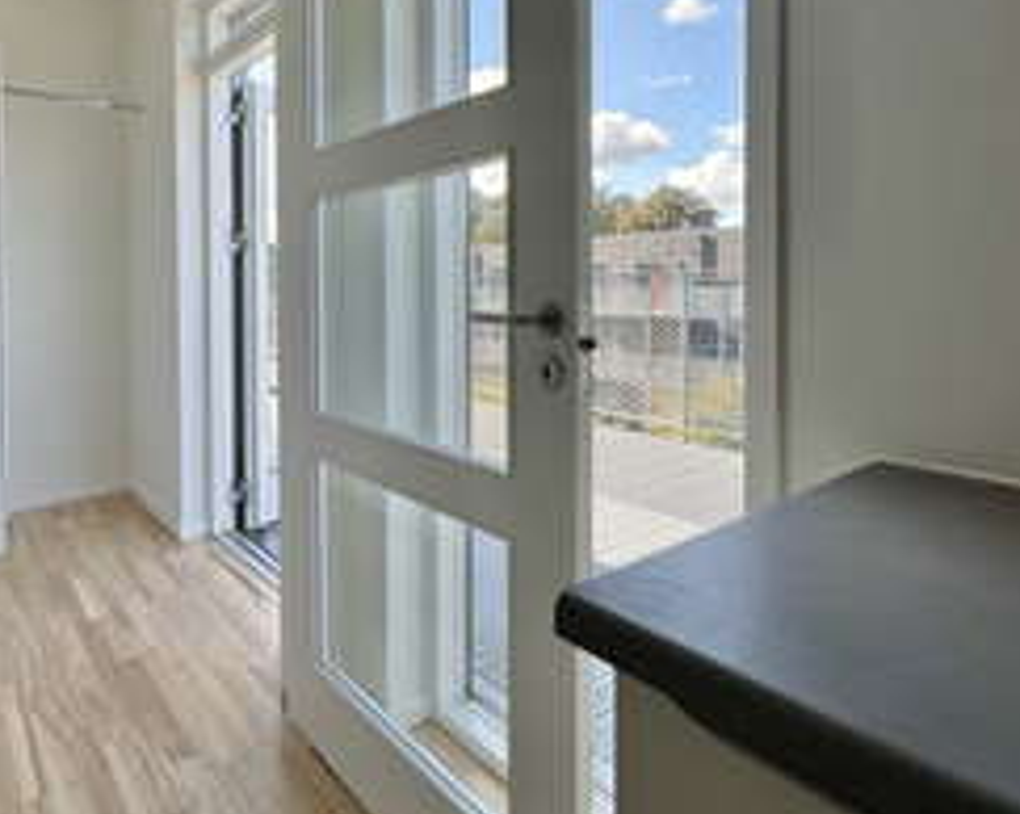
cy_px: 294
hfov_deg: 73.7
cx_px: 292
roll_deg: +0.4
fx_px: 633
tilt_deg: -0.6
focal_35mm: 21
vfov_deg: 64.3
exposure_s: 1/285
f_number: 2.2
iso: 40
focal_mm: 2.22
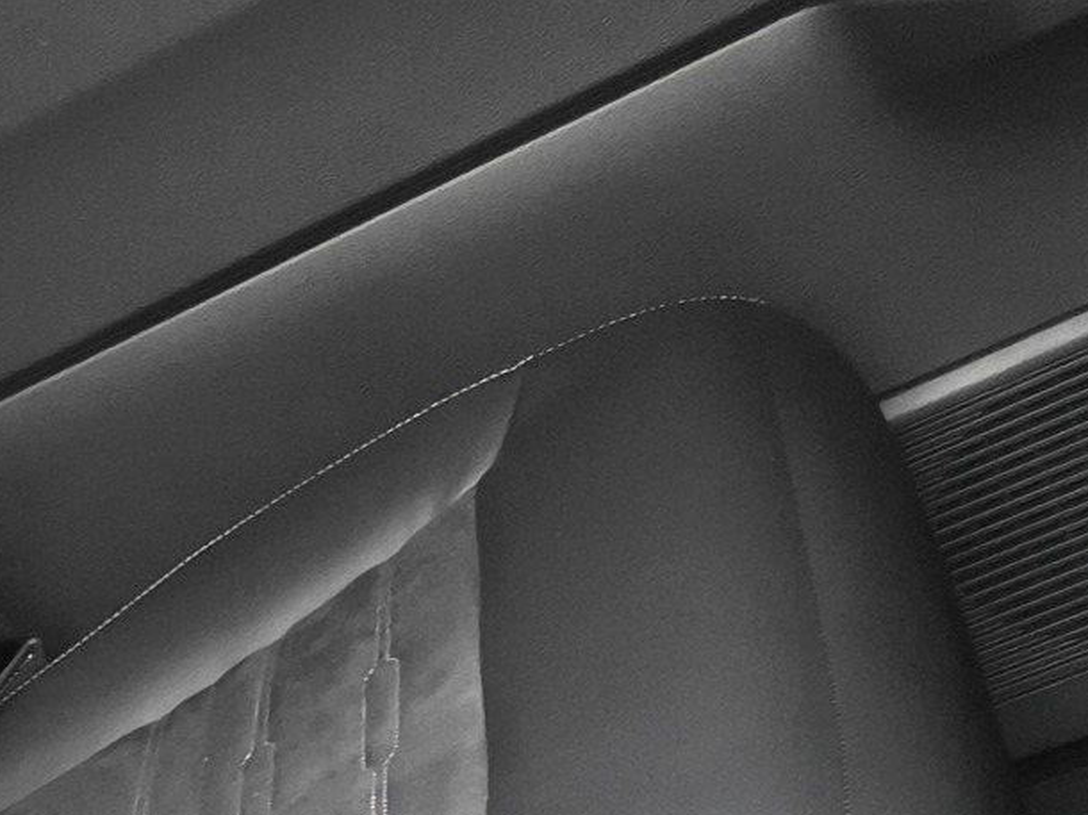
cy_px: 1596
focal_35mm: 105
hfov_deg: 16.1
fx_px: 3299
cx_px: -826
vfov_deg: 12.5
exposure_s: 1/120
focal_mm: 4.71
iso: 175
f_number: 1.7
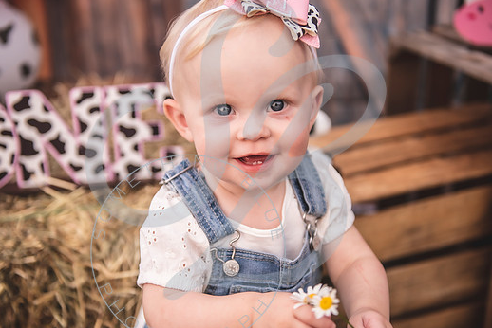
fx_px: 766
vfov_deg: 24.2
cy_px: 172
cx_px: 236
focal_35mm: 56
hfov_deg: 35.6
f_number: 2.8
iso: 100
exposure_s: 1/640
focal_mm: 50
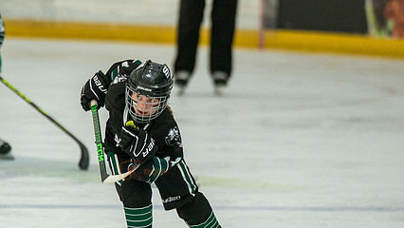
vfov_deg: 1.9
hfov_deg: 3.4
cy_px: 154
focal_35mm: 639
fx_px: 6848
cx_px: 150
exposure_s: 1/4000
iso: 1600
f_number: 3.5
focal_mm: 300
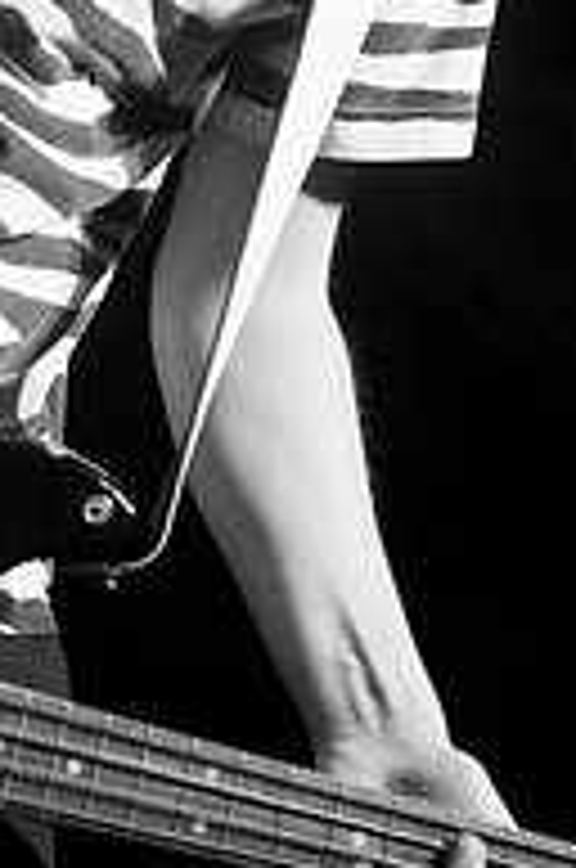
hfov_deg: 11.2
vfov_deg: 16.6
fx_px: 2942
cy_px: 130
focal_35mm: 122
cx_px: 272
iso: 800
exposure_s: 1/40
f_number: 2.8
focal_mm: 35
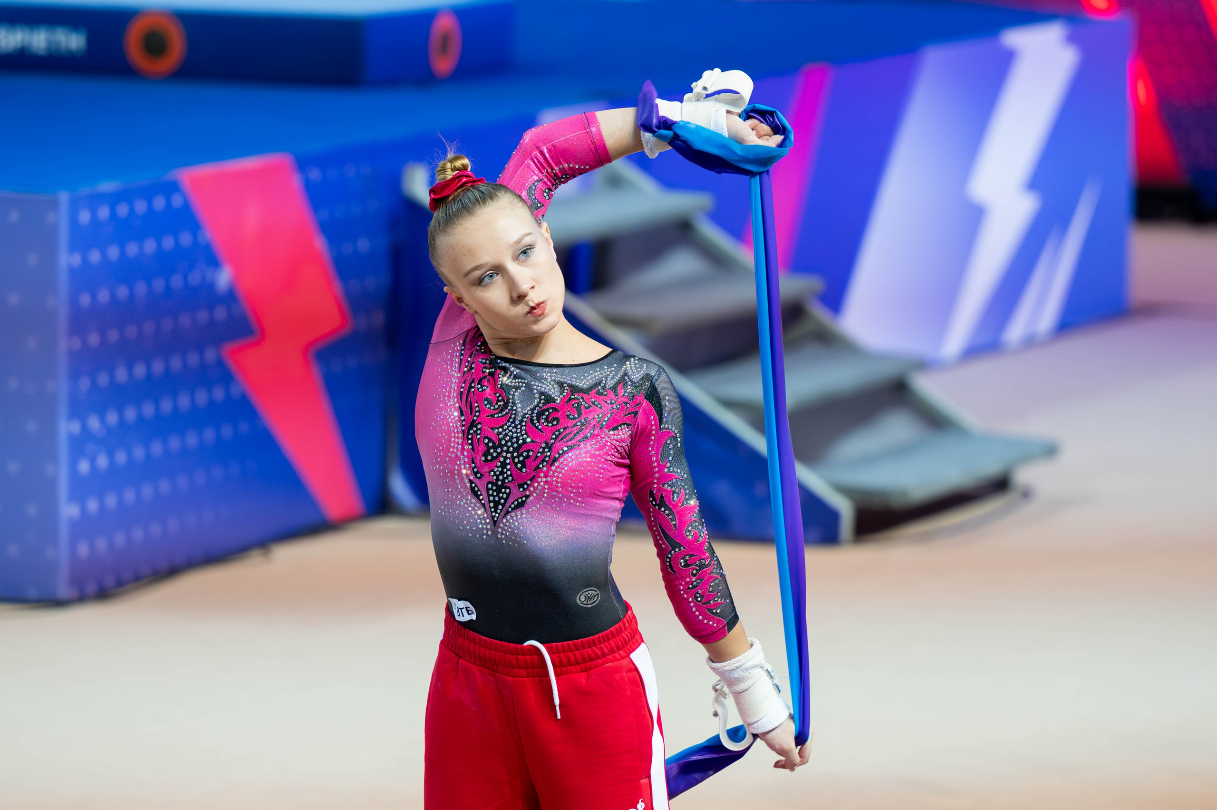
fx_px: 7342
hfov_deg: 9.5
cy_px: 418
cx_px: 603
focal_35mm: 217
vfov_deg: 6.3
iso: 1250
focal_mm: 140
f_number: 2.8
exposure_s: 1/800
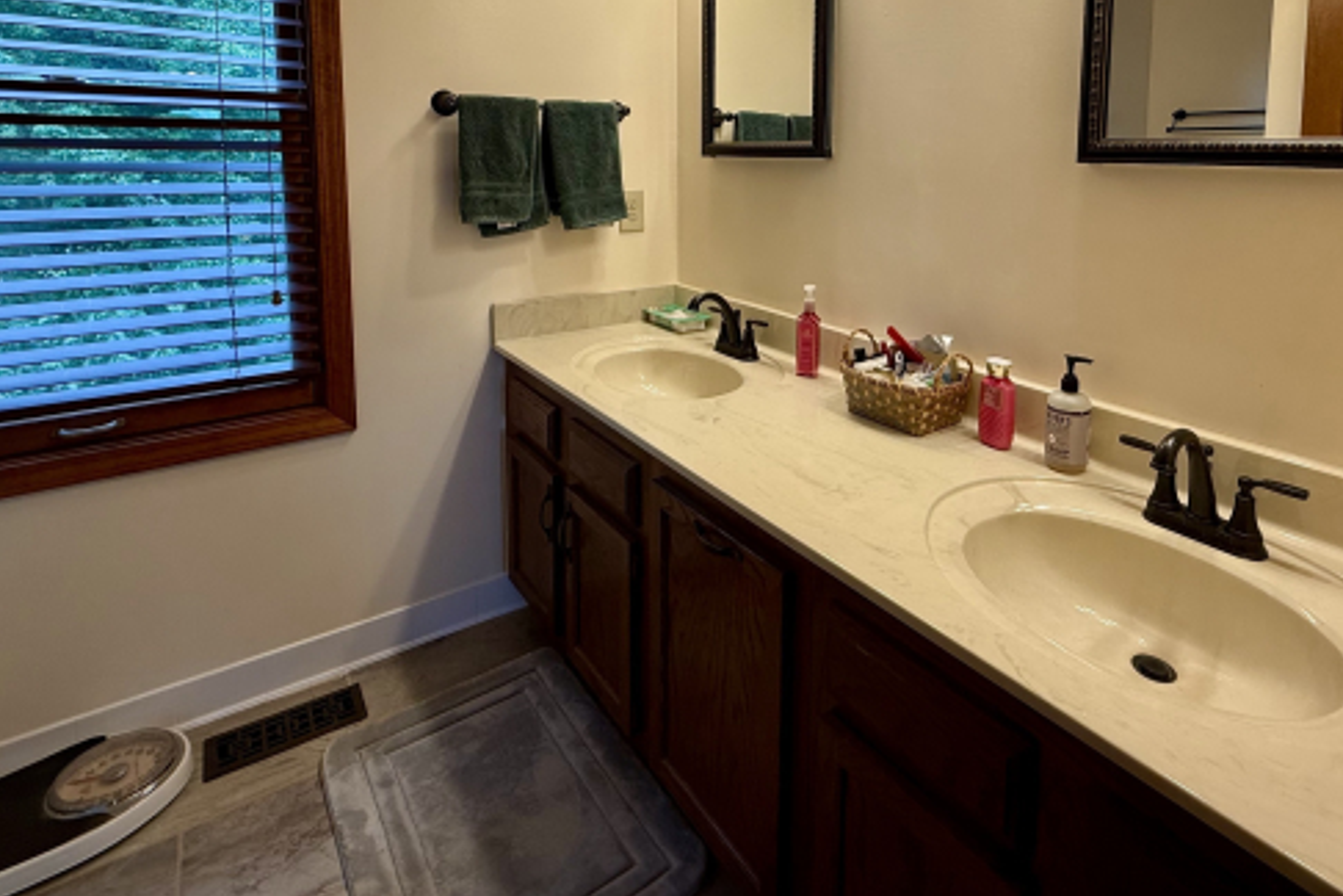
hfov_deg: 83.1
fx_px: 746
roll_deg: -1.1
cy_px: 216
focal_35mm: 20
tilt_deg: -4.3
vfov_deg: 58.5
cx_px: 794
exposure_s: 1/120
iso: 80
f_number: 2.2
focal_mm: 2.22
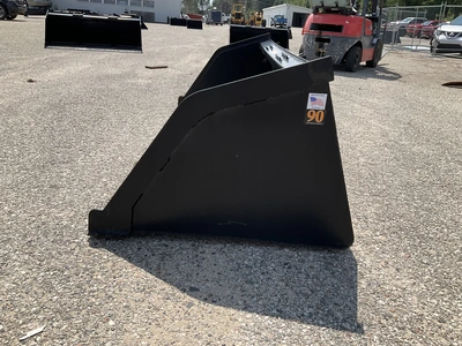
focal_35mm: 29
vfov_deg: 48.2
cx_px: 231
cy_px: 173
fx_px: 387
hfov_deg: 61.7
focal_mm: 3
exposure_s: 1/1786
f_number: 1.8
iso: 25
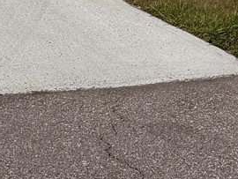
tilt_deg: -1.8
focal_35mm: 142
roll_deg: -2.0
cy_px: -191
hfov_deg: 13.7
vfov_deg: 9.7
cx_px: 223
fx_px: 977
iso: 80
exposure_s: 1/9091
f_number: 1.78
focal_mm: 6.76
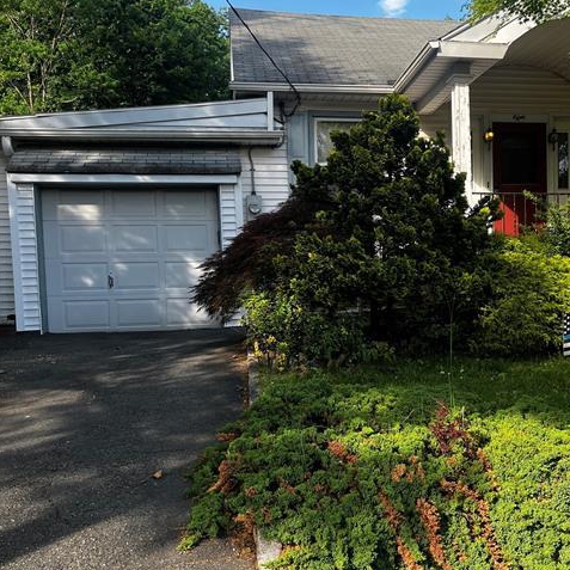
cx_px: 339
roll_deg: +1.6
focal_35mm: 37
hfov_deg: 44.7
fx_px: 689
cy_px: 315
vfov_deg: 44.9
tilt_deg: -1.5
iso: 50
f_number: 1.6
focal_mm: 5.1
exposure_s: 1/696
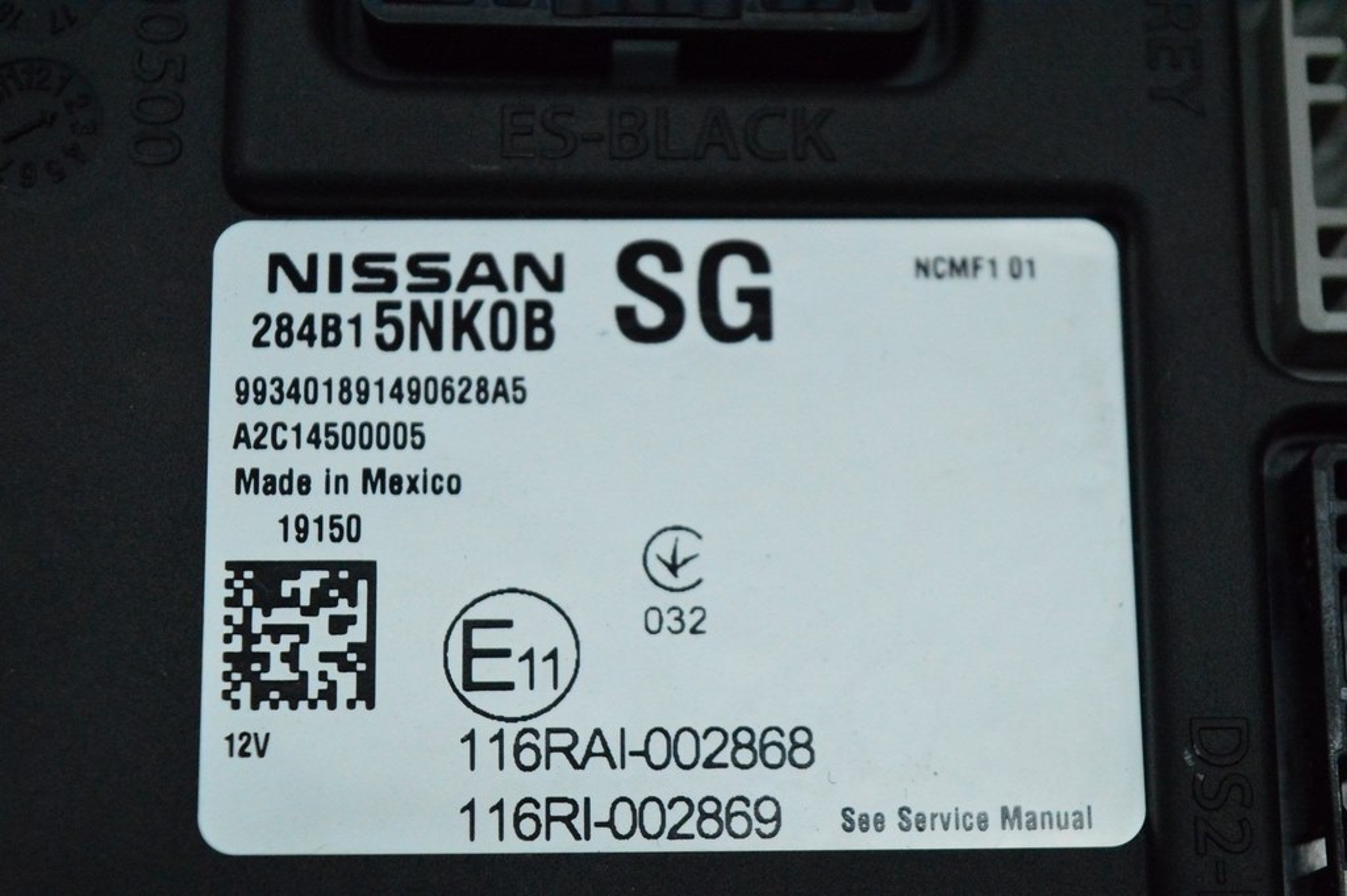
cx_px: 674
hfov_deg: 24.6
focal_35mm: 82
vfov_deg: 16.5
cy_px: 448
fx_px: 3084
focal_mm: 55
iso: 6400
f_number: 6.3
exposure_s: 1/800
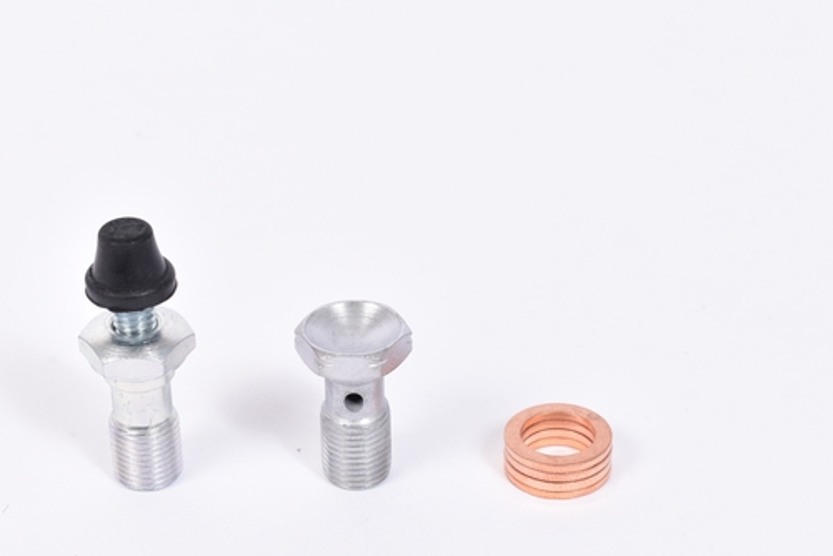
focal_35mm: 96
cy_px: 409
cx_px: 278
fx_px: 2223
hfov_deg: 21.2
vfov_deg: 14.2
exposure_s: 1/80
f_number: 10
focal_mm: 40
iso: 100
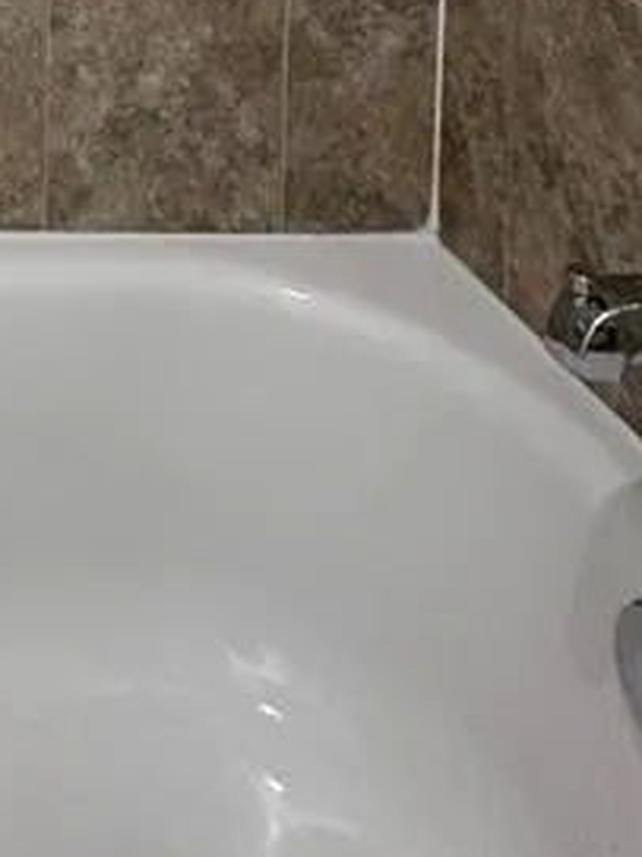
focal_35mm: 62
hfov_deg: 19.2
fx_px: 1534
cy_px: -601
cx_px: -436
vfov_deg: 22.2
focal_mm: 2.22
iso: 250
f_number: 2.2
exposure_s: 1/120
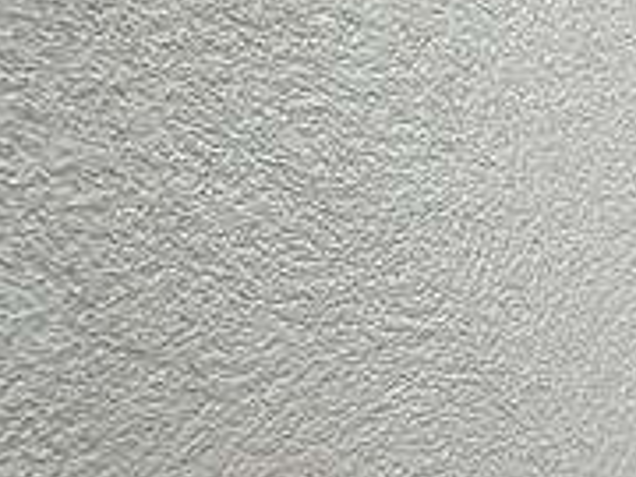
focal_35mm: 52
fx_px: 955
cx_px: 1058
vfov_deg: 27.5
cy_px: 375
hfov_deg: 24.1
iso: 64
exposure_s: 1/120
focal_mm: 2.22
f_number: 2.2
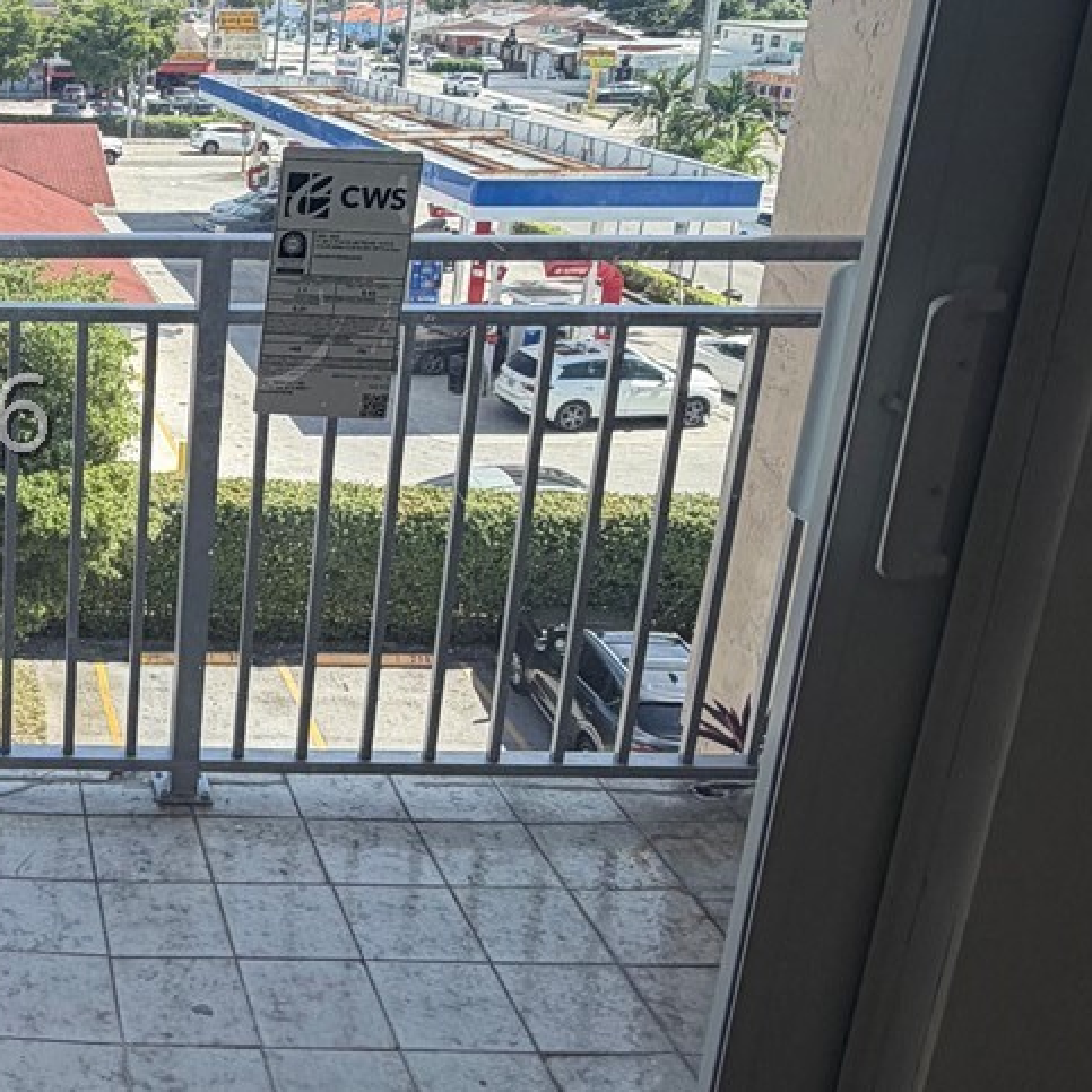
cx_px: -81
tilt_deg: -16.8
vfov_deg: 40.7
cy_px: 416
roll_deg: -0.3
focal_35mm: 41
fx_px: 1463
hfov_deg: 35.5
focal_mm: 2.22
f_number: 2.2
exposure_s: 1/502
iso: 50
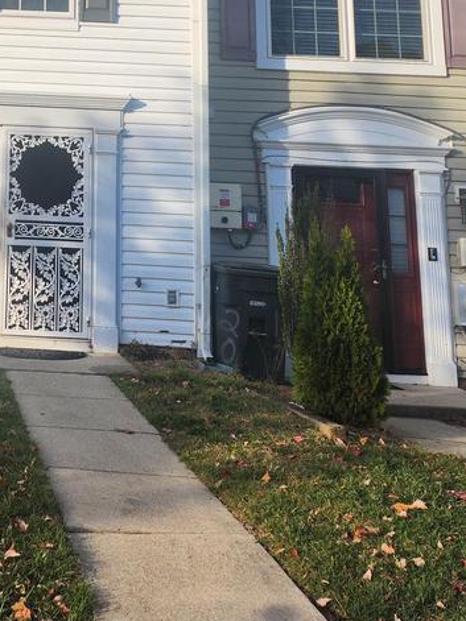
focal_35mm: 55
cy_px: 3
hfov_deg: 24.7
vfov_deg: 32.2
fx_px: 988
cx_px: -53
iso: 50
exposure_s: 1/2186
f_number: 1.8
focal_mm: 5
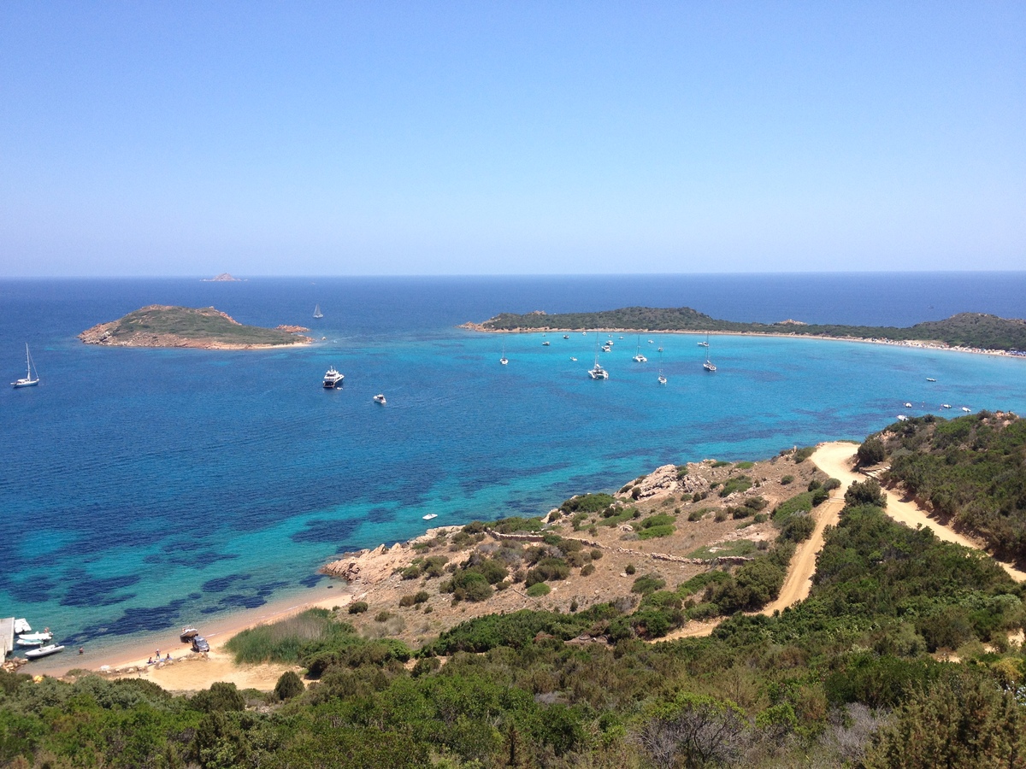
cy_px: 384
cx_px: 513
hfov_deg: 52.6
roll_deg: +0.8
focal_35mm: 35
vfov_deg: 40.7
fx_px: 1037
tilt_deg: -9.3
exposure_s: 1/1346
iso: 50
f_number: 2.4
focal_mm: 4.28
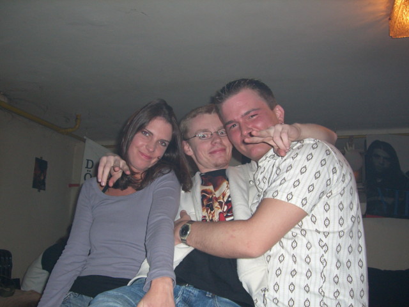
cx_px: 204
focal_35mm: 38
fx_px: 449
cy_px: 154
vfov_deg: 37.7
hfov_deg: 49.0
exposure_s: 1/60
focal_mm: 6.2
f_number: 2.7
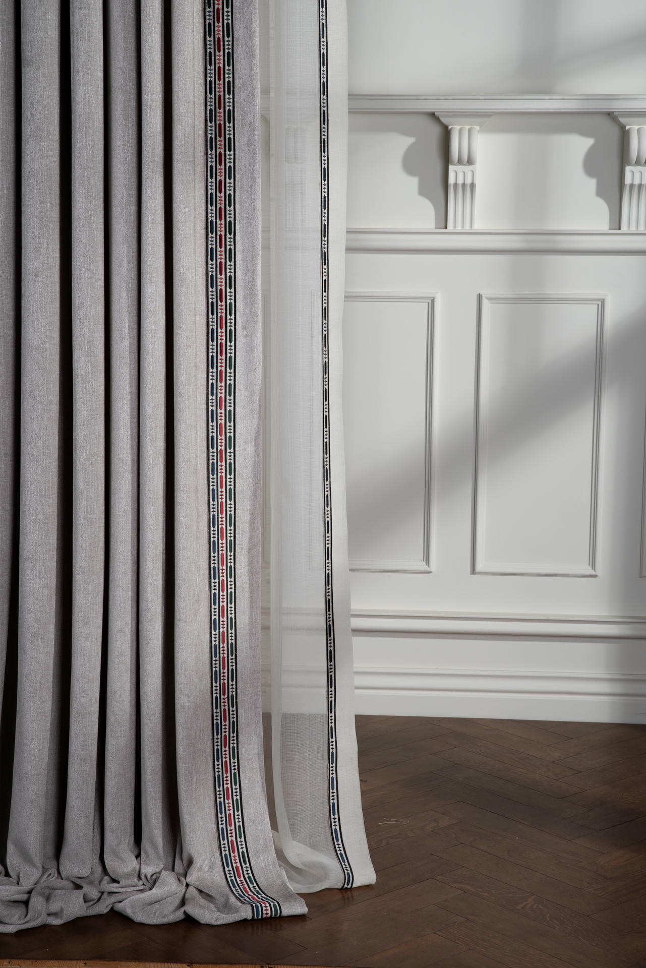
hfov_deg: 19.5
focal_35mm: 70
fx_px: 1883
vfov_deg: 28.8
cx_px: 323
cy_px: 484
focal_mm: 70
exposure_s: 1/200
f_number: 11
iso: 200
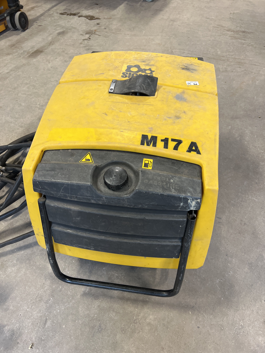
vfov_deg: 67.3
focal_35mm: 26
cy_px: 176
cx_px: 132
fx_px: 265
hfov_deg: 53.1
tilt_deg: -47.9
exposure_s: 1/95
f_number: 1.5
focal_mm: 5.7
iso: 125
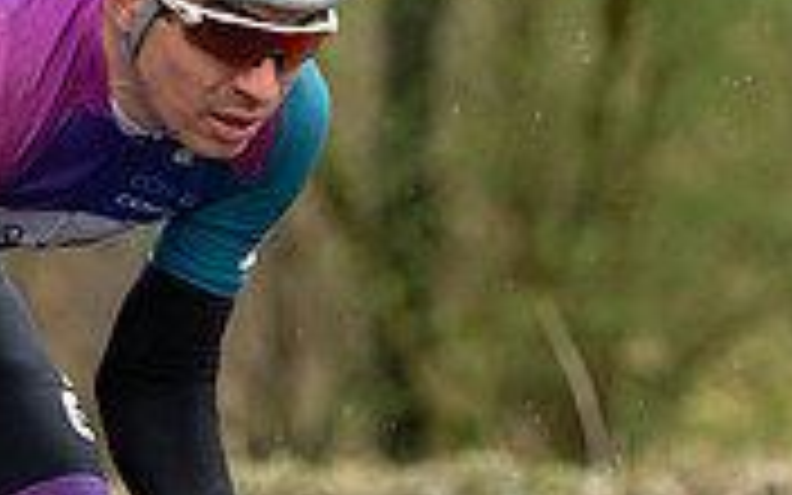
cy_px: 299
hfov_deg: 4.5
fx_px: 10015
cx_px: 58
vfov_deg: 2.8
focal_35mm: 464
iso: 1600
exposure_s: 1/1000
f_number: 4
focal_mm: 138
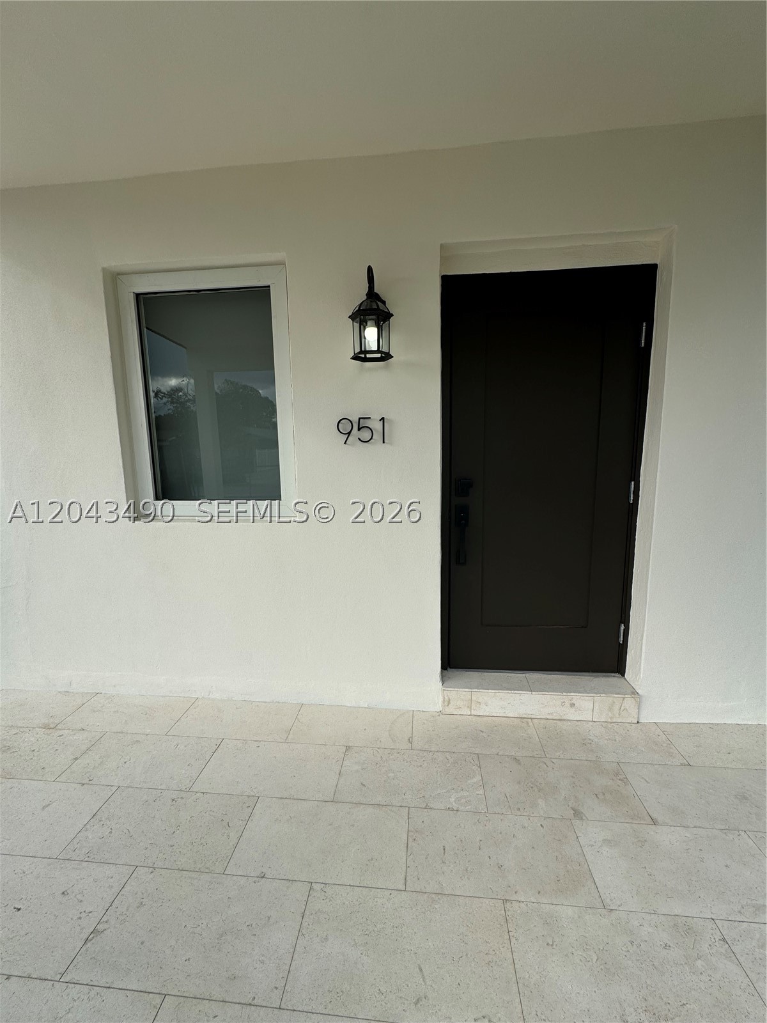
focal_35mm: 14
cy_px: 512
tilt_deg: -7.9
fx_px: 414
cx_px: 384
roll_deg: +1.7
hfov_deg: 85.7
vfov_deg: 102.1
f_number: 2.2
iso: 50
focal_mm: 2.22
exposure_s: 1/1346
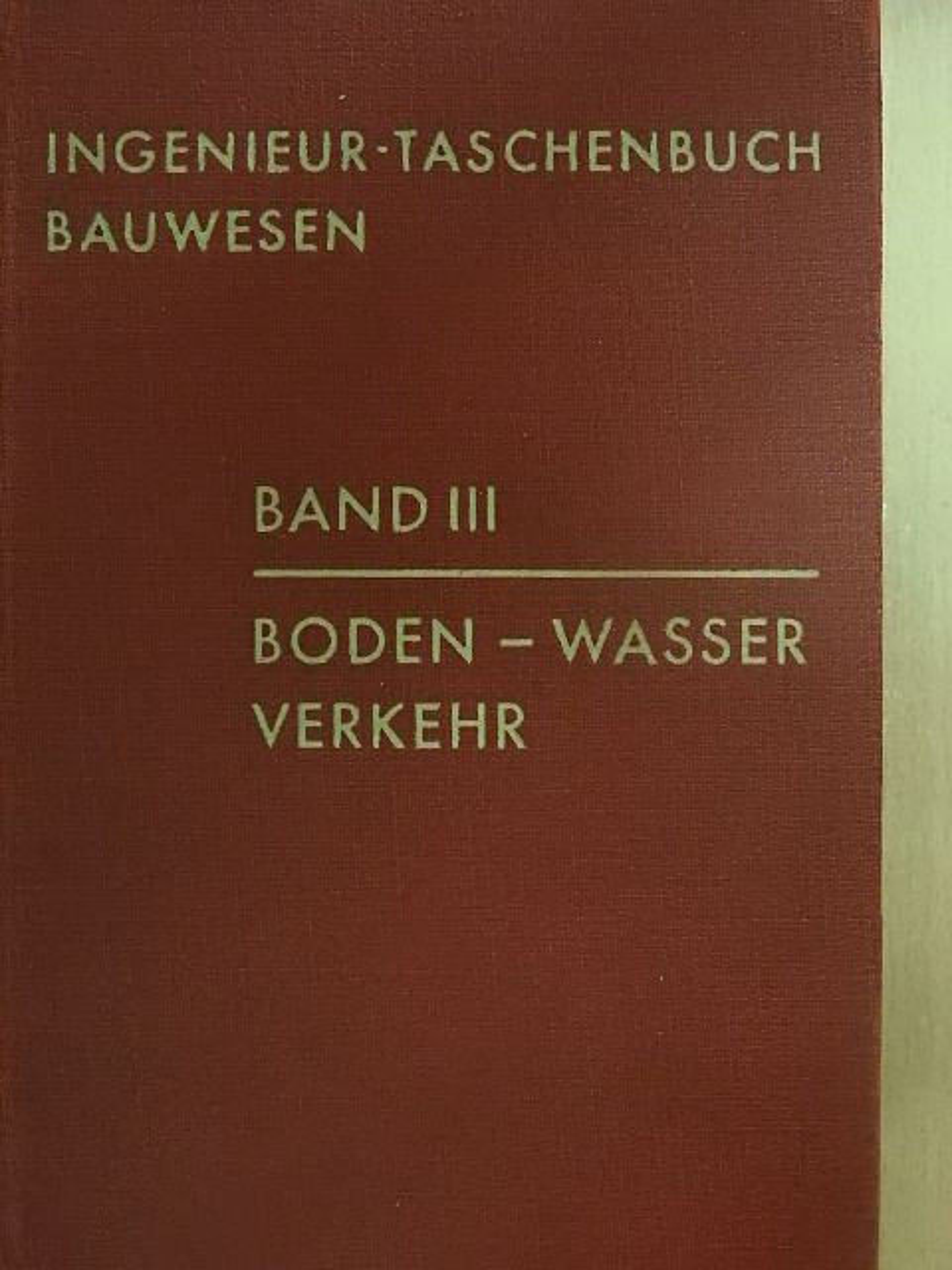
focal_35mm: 40
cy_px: 635
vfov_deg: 46.8
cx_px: 476
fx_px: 1467
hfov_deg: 36.0
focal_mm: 7.2
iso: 1600
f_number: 3.8
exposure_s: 1/80
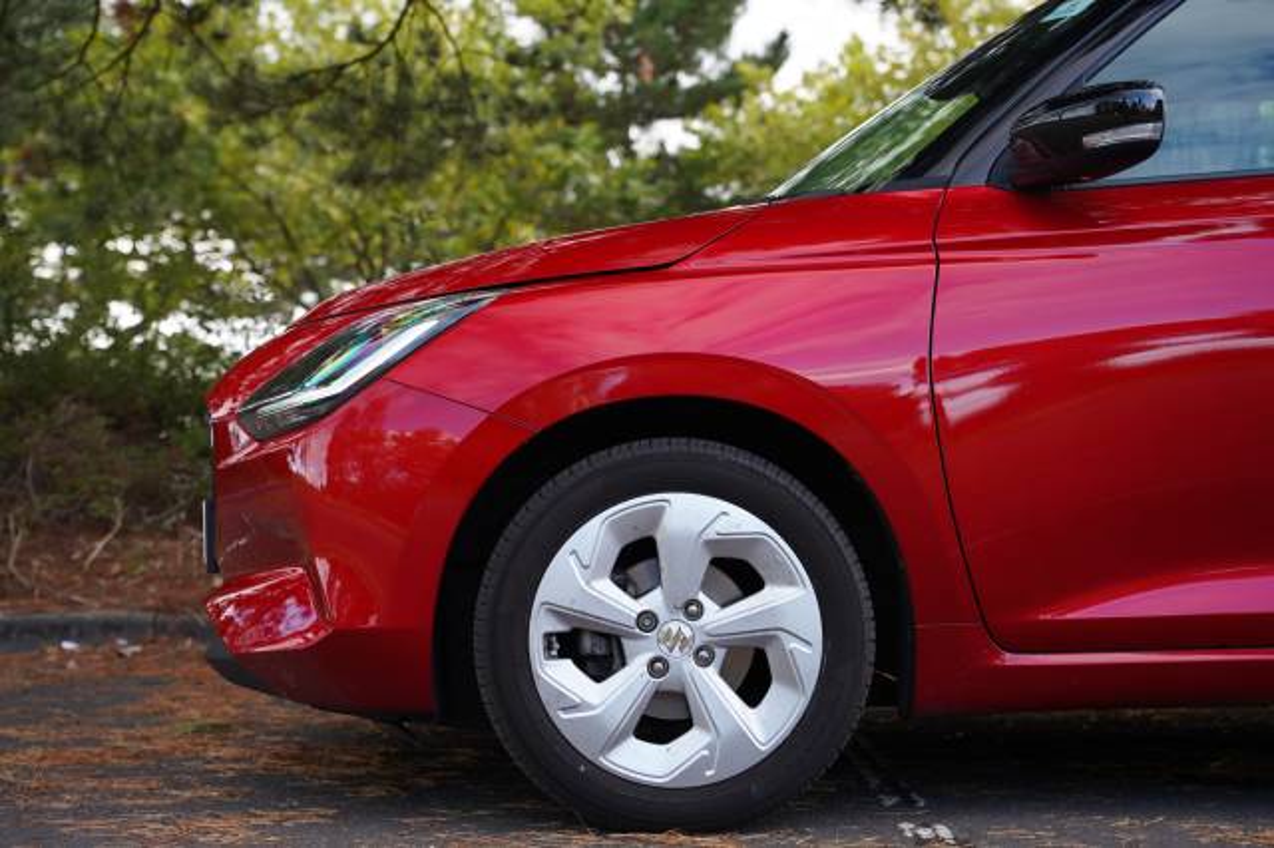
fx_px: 2048
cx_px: 637
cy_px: 424
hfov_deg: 34.6
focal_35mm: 58
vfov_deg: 23.4
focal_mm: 57.9
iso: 250
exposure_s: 1/160
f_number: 4
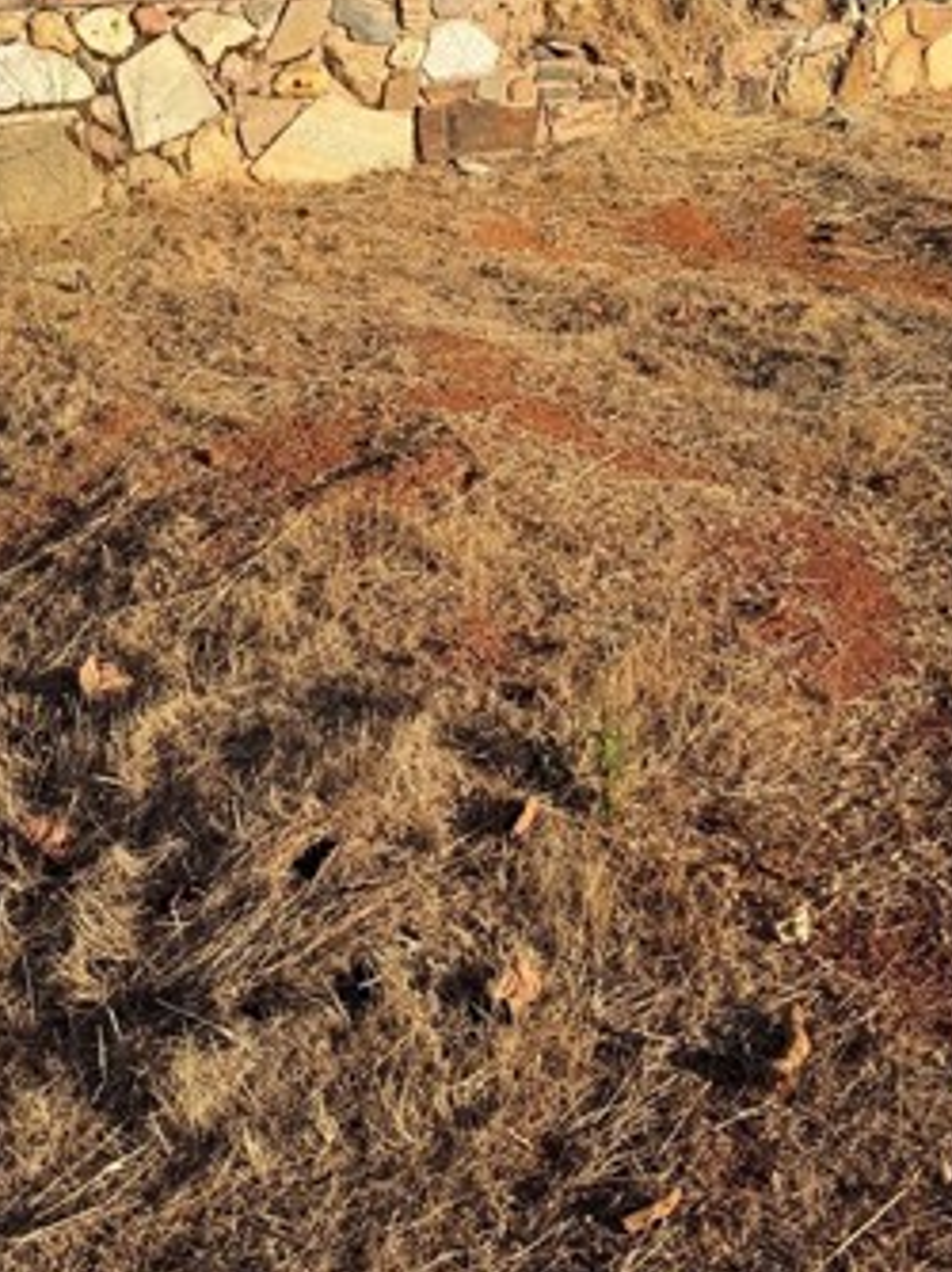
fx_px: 1689
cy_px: 301
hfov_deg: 31.5
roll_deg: +3.8
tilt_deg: -11.8
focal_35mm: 46
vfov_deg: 40.0
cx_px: 453
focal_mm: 6.76
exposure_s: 1/2907
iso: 80
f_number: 1.78
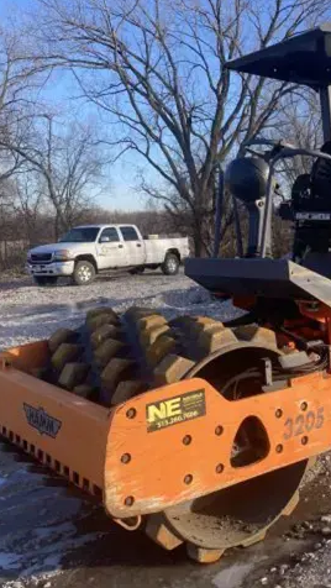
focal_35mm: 41
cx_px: 284
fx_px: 639
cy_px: 293
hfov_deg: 28.2
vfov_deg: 49.4
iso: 20
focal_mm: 3.99
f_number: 1.8
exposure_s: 1/676
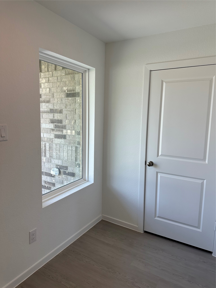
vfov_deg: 71.6
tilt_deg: -7.3
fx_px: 200
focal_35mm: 24
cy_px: 144
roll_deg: -1.9
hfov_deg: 56.8
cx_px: 108
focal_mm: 6.86
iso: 80
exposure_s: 1/335
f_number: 1.78
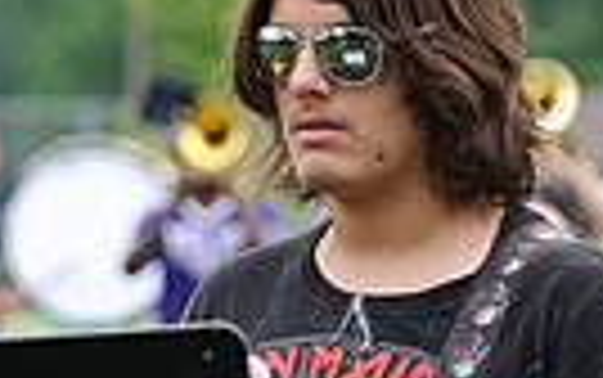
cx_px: 371
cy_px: 639
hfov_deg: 4.4
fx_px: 7763
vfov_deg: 2.8
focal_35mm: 472
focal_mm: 92
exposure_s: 1/350
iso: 200
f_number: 2.8
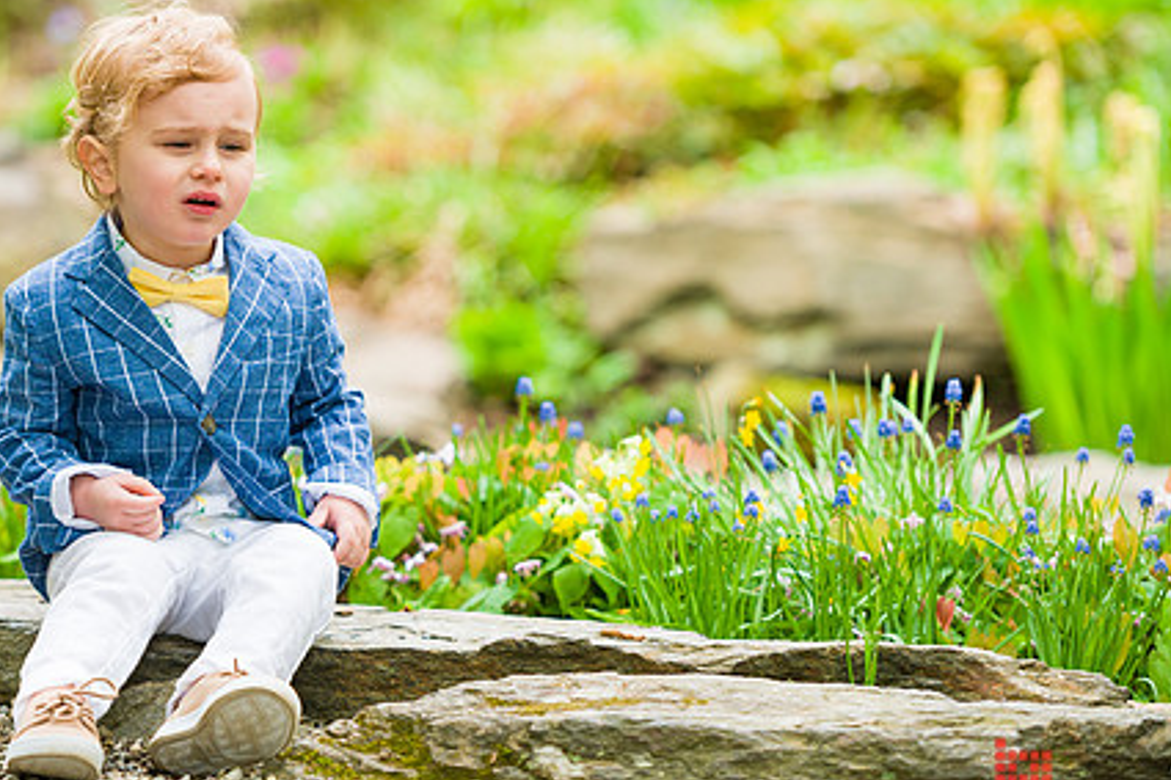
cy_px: 350
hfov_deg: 10.8
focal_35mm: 191
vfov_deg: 7.2
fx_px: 6210
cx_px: 391
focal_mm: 140
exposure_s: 1/320
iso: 200
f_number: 3.2
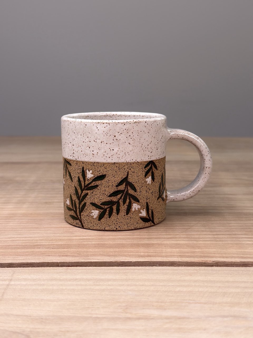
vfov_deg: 47.9
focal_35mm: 39
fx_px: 380
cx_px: 126
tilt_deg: -7.7
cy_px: 169
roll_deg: -0.6
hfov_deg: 36.8
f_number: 1.78
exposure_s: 1/453
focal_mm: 6.76
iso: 64
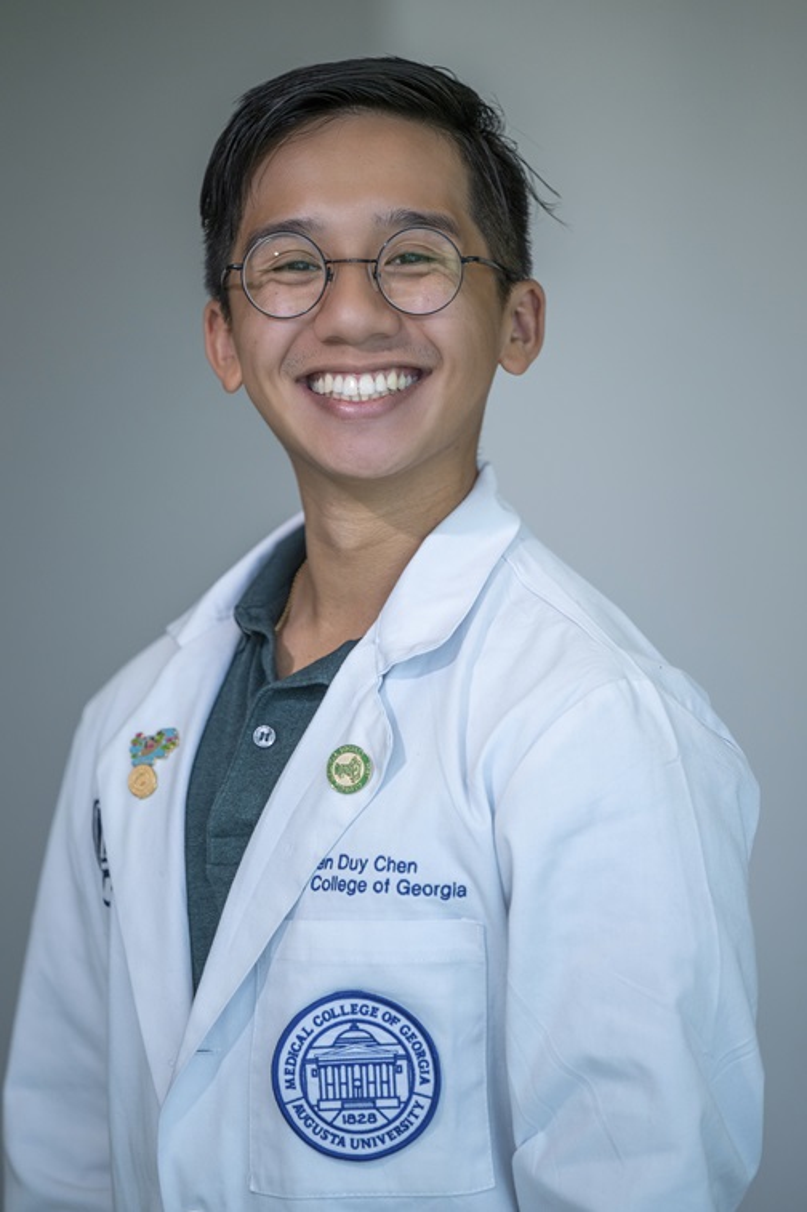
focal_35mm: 180
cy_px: 606
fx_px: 6058
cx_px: 404
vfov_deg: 11.4
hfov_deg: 7.6
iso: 400
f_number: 2.8
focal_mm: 180
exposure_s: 1/640
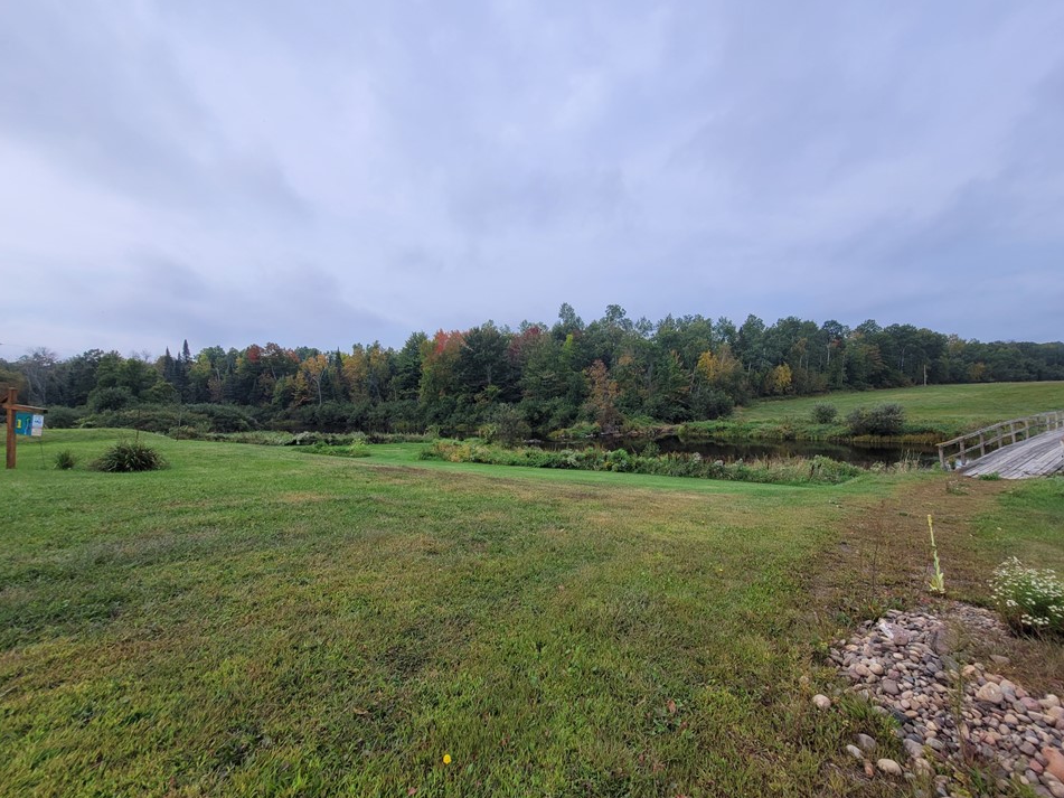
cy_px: 409
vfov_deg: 85.6
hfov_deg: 102.0
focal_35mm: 14
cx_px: 546
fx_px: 430
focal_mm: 1.74
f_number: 2.2
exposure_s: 1/1304
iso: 40
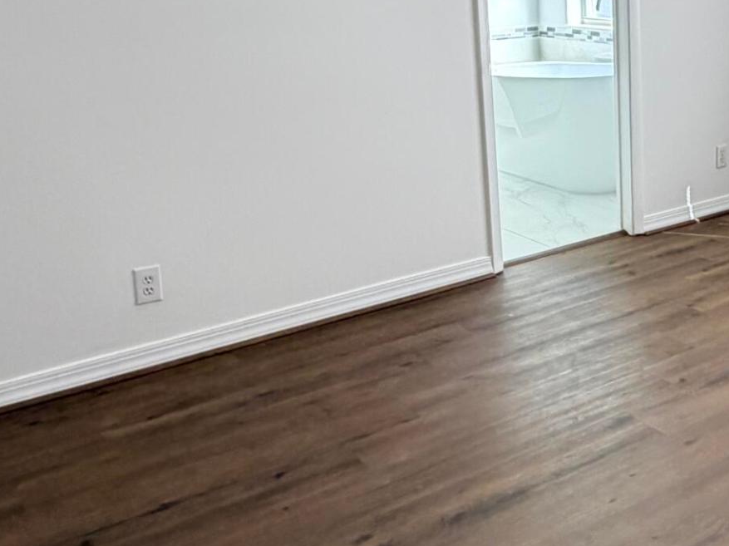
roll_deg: +1.1
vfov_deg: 31.1
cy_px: 158
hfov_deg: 38.9
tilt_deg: -13.5
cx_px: 631
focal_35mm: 46
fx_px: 968
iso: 160
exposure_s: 1/121
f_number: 2.2
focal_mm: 2.22
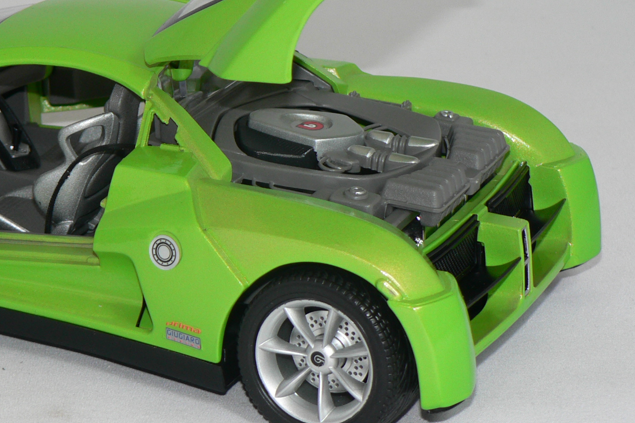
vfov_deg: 9.1
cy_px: 85
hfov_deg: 13.6
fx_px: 2646
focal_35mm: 150
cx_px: 123
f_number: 3.2
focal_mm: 13.4
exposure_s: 1/60
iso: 80
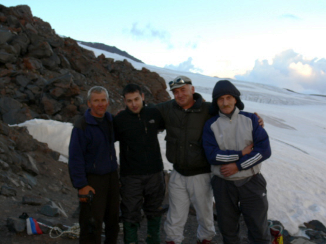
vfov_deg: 38.6
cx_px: 163
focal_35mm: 37
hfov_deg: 50.2
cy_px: 122
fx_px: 348
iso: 80
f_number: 4
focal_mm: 7.7
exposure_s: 1/60
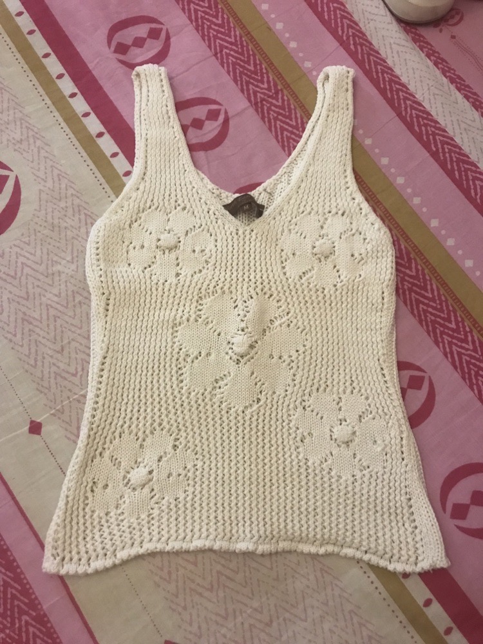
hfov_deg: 49.7
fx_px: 521
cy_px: 322
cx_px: 242
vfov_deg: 63.4
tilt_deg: -77.9
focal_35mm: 28
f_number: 1.8
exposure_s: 1/13
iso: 100
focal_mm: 3.99
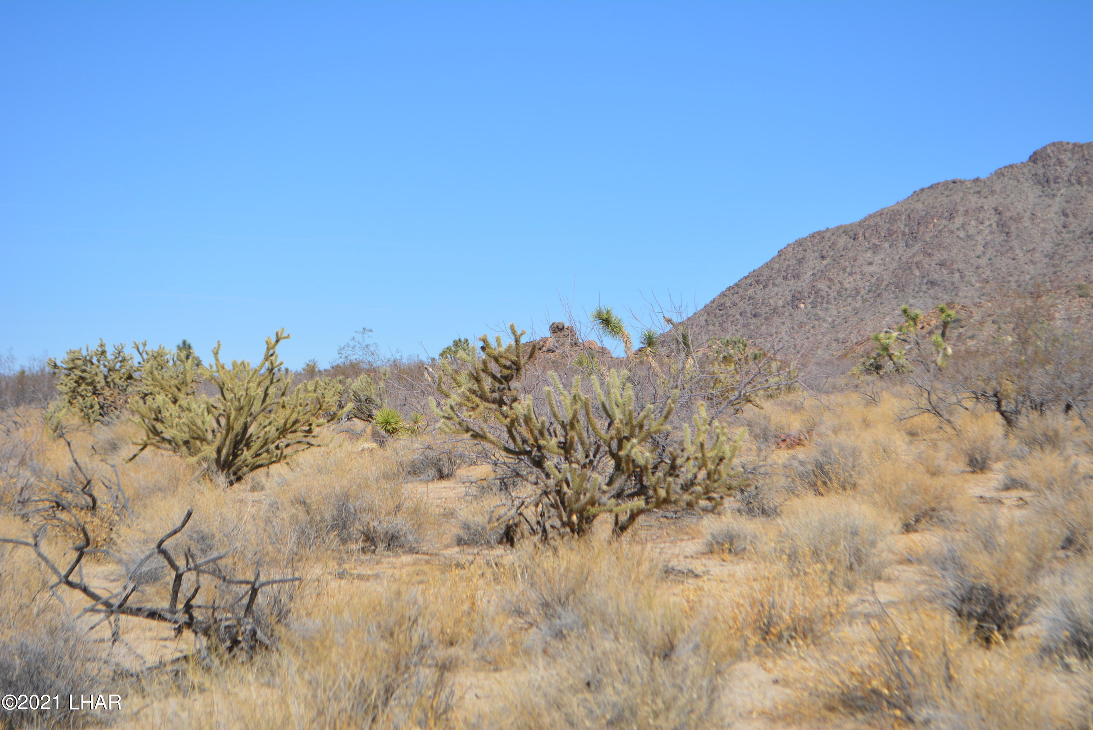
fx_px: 2507
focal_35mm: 82
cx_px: 546
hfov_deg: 24.6
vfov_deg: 16.6
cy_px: 365
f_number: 7.1
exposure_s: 1/2000
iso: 400
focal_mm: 55
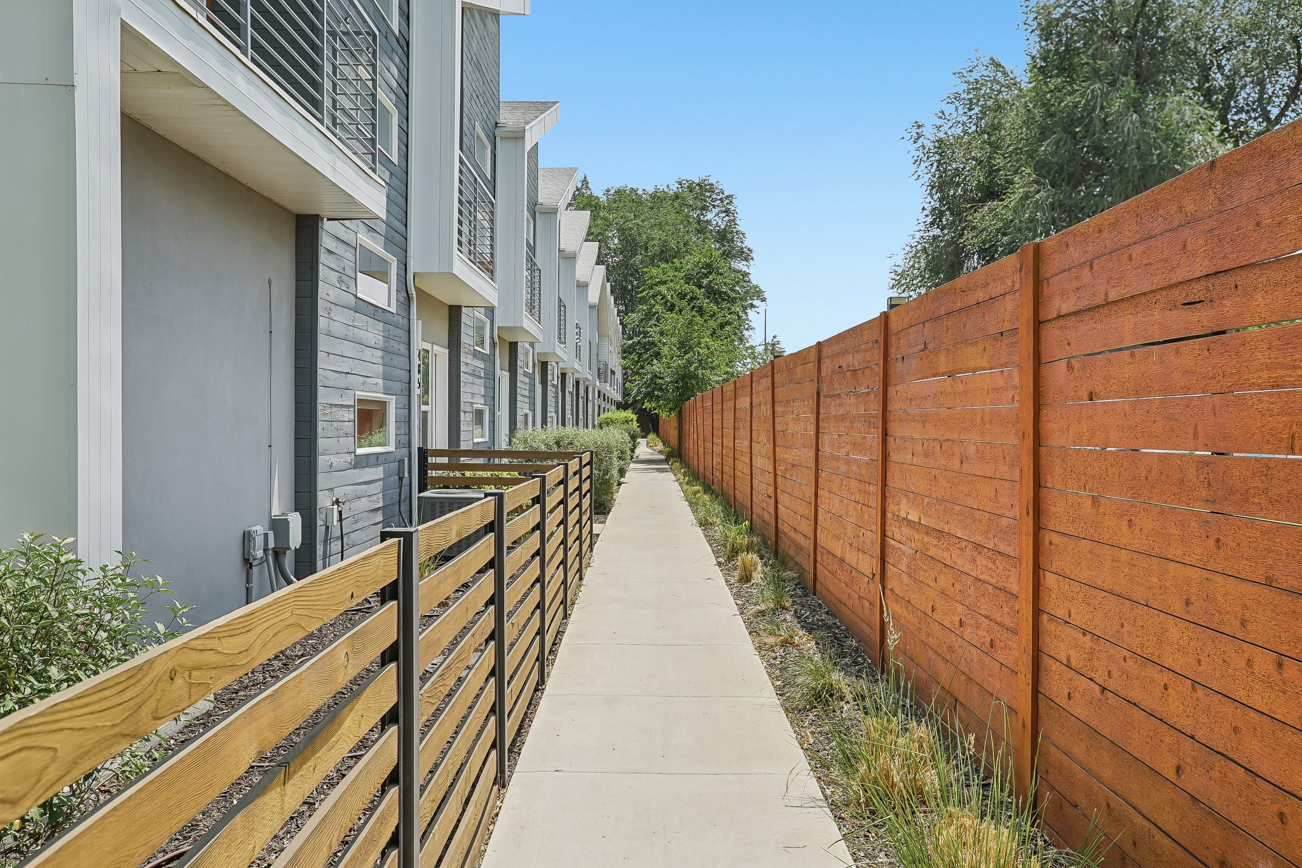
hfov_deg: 58.7
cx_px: 651
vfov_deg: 41.1
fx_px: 1157
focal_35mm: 32
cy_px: 434
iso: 100
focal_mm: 32
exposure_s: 1/200
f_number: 8
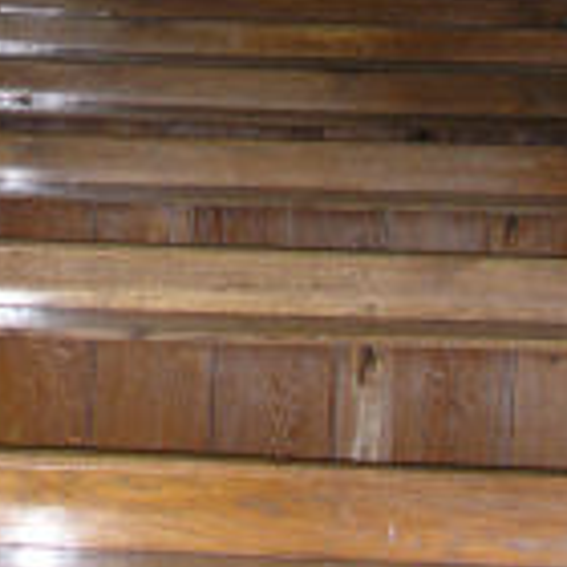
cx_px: 18
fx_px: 1890
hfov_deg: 16.7
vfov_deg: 16.1
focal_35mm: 102
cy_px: -186
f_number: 2.8
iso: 104
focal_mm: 8.9
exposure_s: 1/60.1
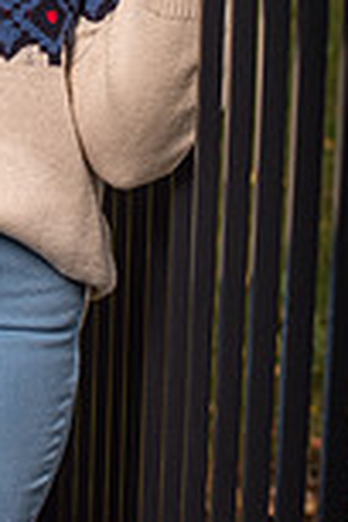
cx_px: -27
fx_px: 2131
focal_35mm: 147
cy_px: -82
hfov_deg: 9.3
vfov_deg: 13.6
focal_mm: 50
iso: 100
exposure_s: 1/320
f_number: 3.2
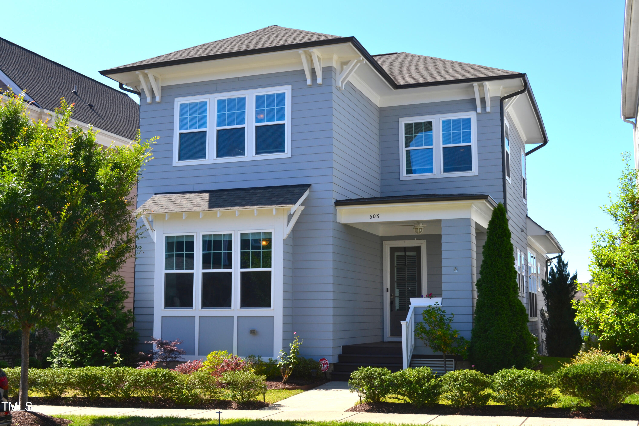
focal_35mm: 44
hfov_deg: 45.0
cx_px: 320
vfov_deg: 30.8
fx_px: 772
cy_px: 213
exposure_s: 1/200
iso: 100
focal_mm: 29
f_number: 8
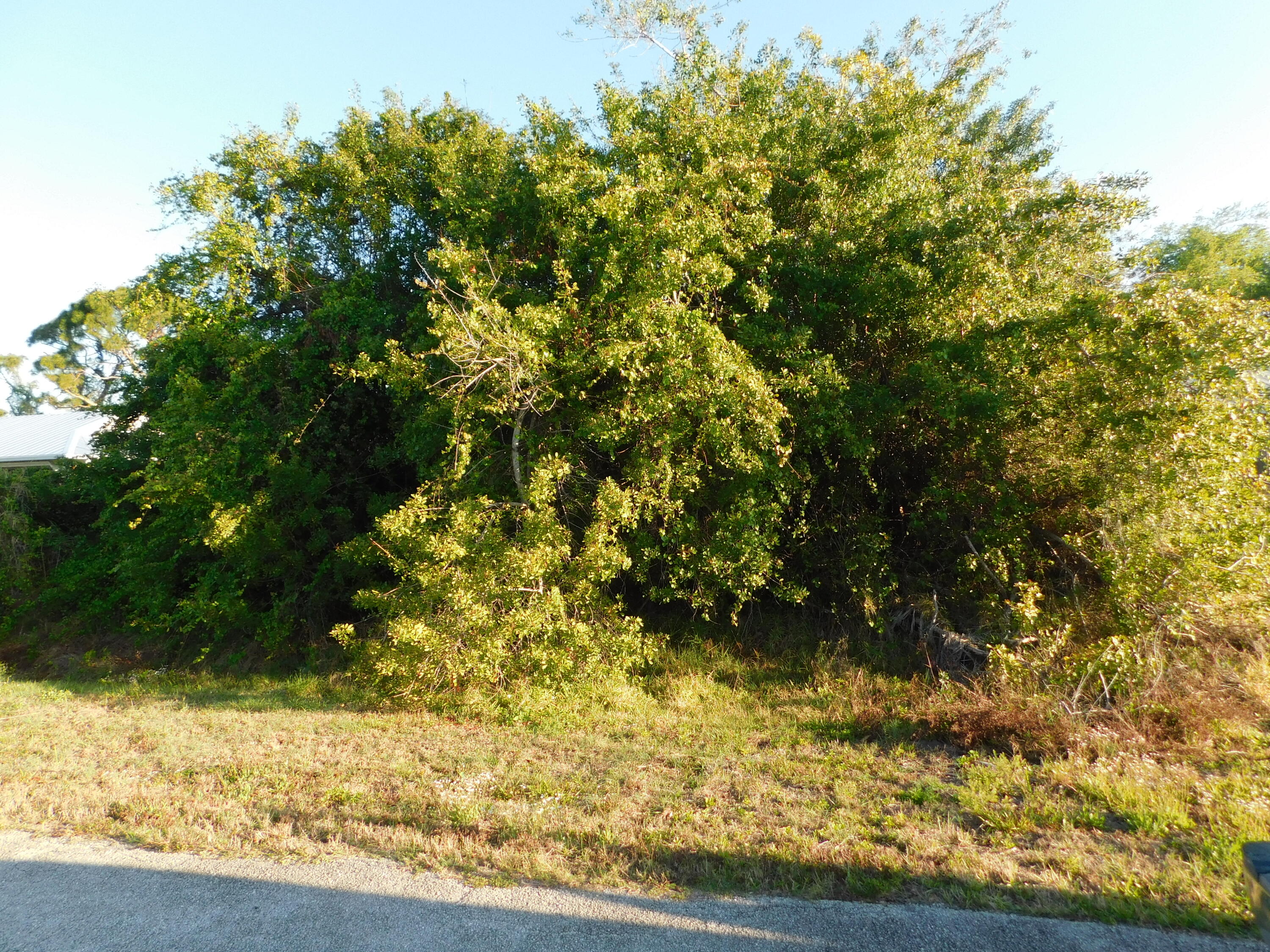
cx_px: 635
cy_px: 476
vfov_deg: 58.9
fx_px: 844
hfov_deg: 73.9
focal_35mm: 23
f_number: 3
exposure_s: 1/320
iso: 125
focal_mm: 4
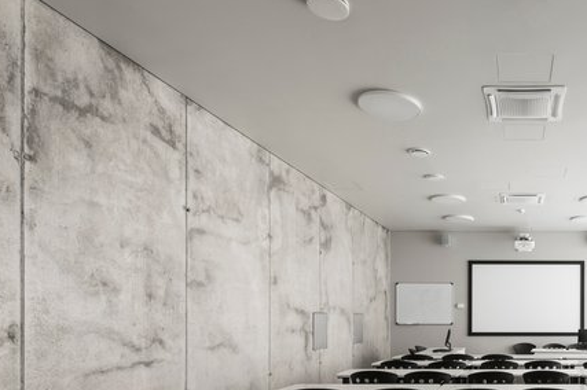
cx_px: 514
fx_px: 489
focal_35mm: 30
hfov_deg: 54.9
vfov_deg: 41.5
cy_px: 317
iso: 50
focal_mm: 16
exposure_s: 1/1.25
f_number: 11
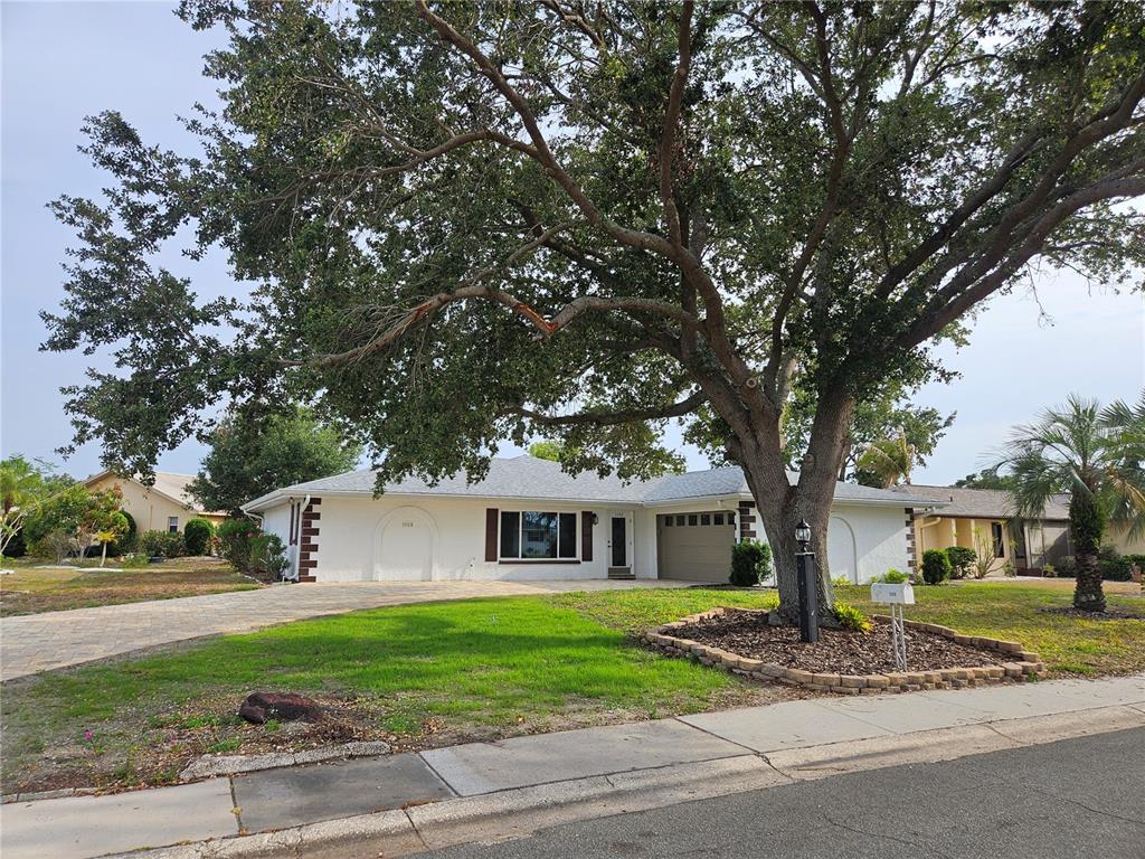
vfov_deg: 58.9
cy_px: 430
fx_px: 761
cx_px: 572
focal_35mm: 23
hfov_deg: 73.9
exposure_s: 1/1053
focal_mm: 5.4
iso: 25
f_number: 1.8
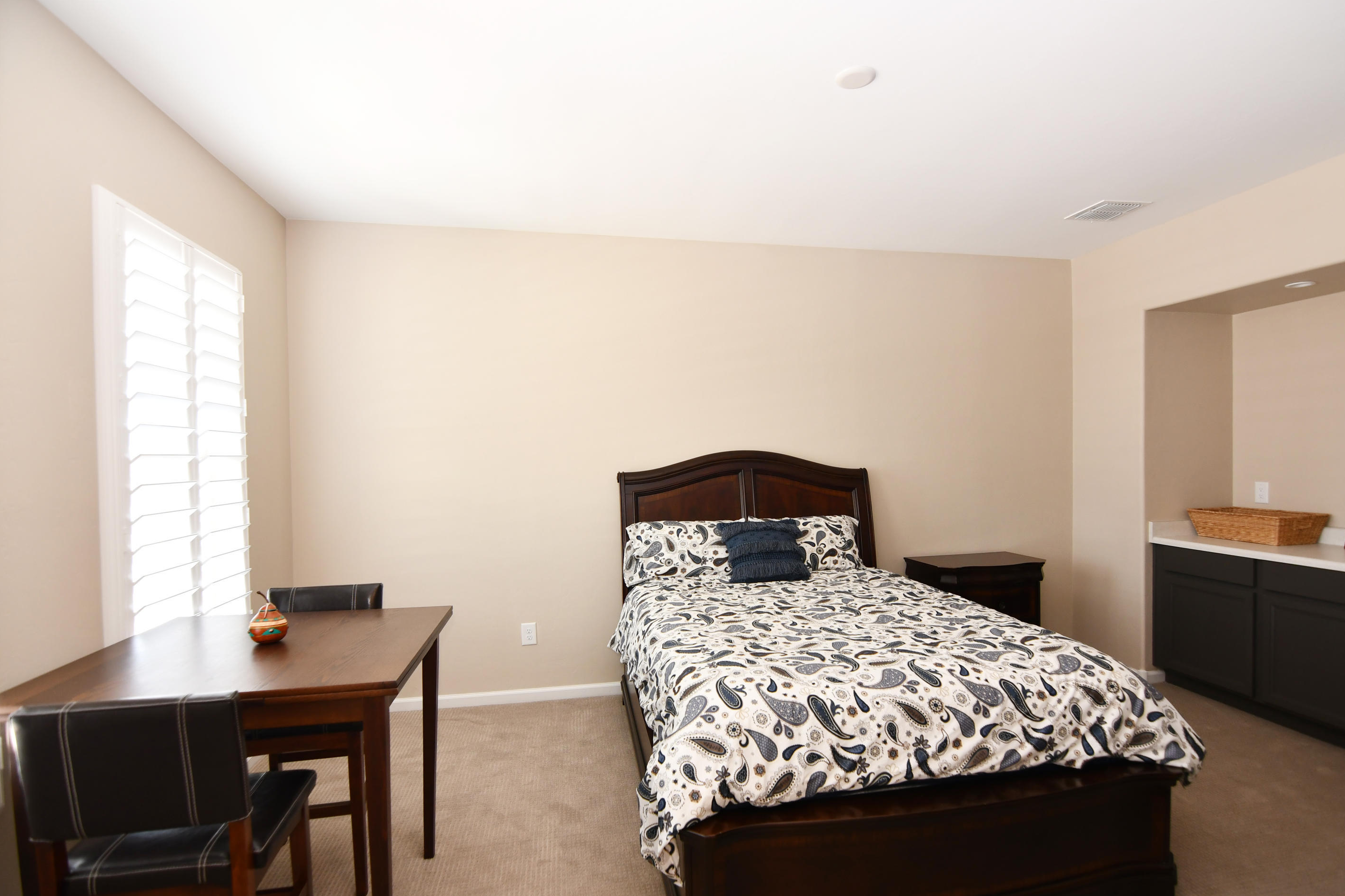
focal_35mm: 17
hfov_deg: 93.2
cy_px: 464
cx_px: 706
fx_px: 635
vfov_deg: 70.4
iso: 450
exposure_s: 1/60
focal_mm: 11
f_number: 4
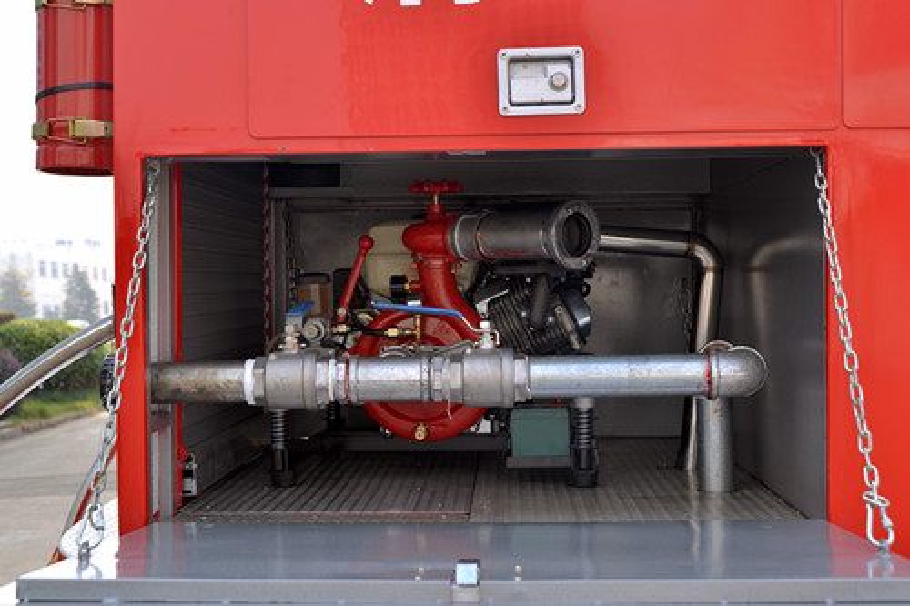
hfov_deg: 39.6
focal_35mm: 50
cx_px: 455
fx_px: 1263
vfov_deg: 27.0
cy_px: 303
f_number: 7.1
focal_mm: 50
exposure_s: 1/50
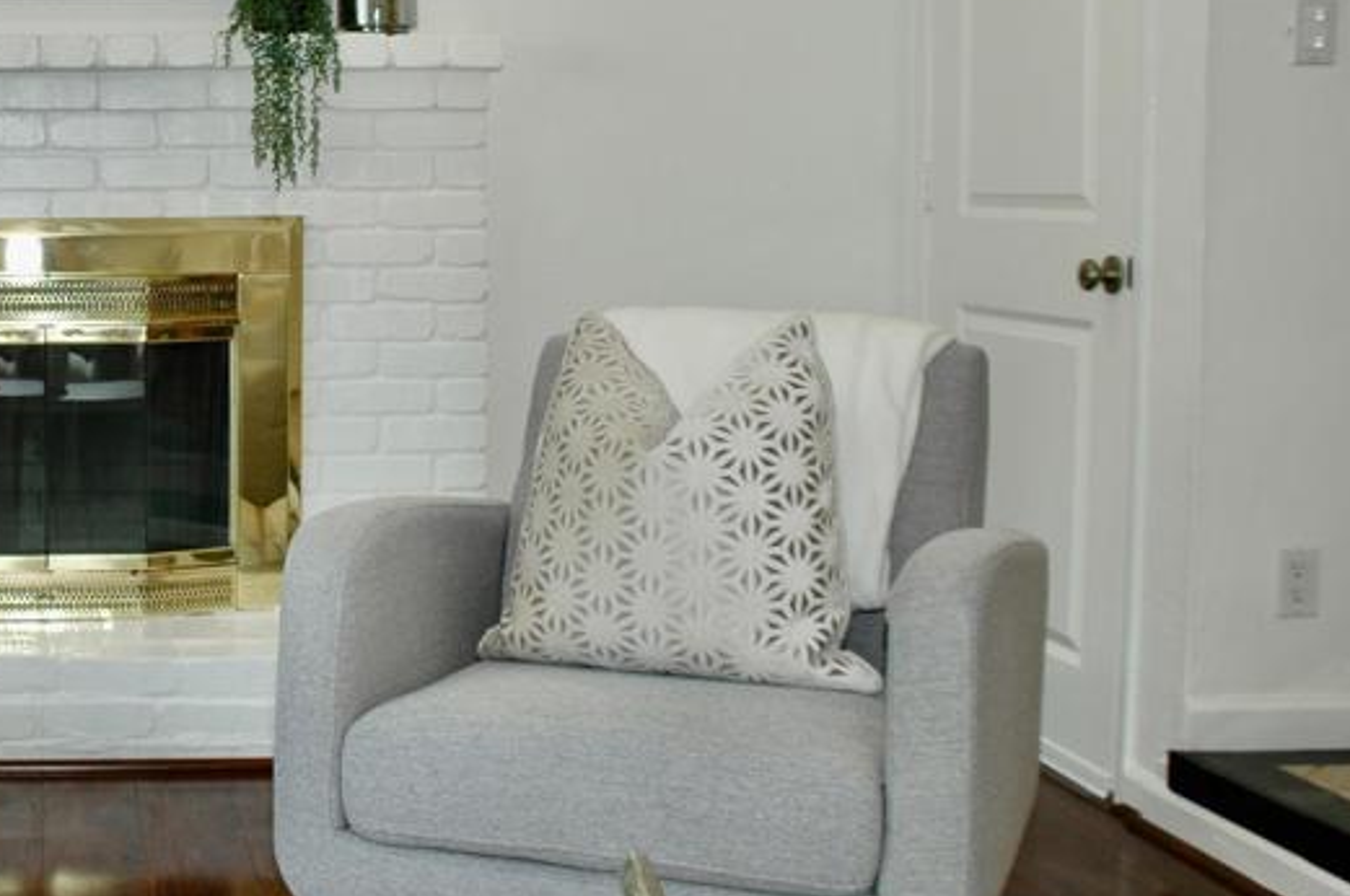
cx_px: 44
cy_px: 271
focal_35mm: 59
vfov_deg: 22.8
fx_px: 2210
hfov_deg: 31.7
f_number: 4
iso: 200
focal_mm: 20
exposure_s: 1/60
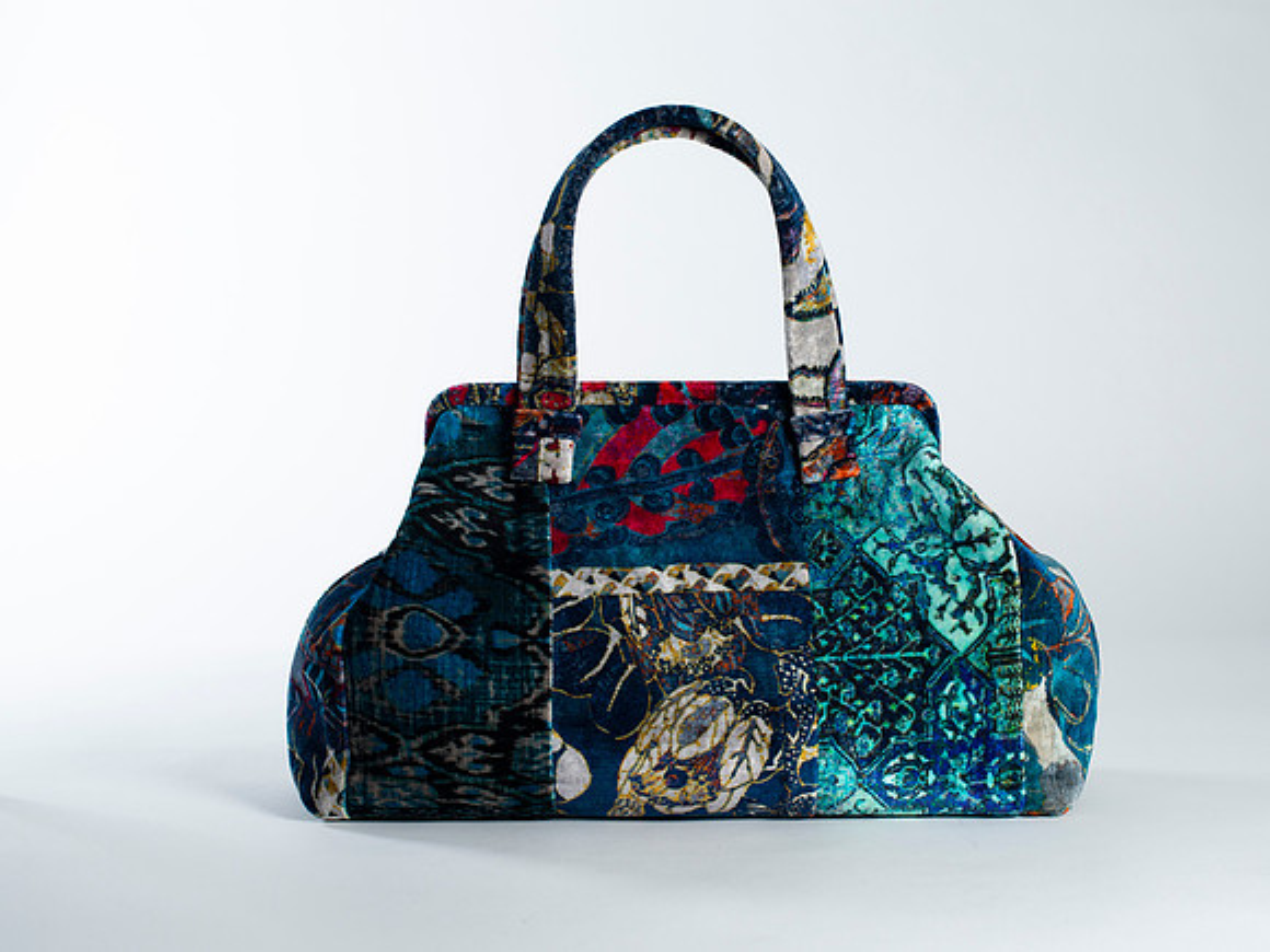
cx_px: 693
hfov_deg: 33.1
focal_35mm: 58
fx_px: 2134
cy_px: 461
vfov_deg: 25.2
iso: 200
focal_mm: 50
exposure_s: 1/200
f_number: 7.1
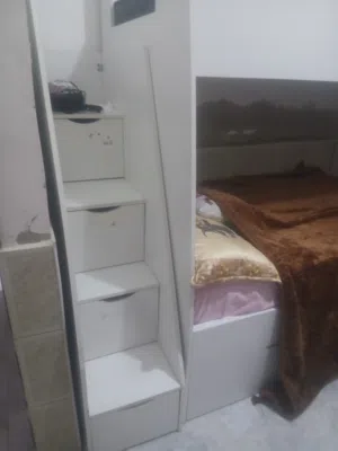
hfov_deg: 53.1
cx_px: 169
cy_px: 226
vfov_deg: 67.3
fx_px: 338
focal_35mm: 26
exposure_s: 1/20
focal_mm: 3.98
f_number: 1.8
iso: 800
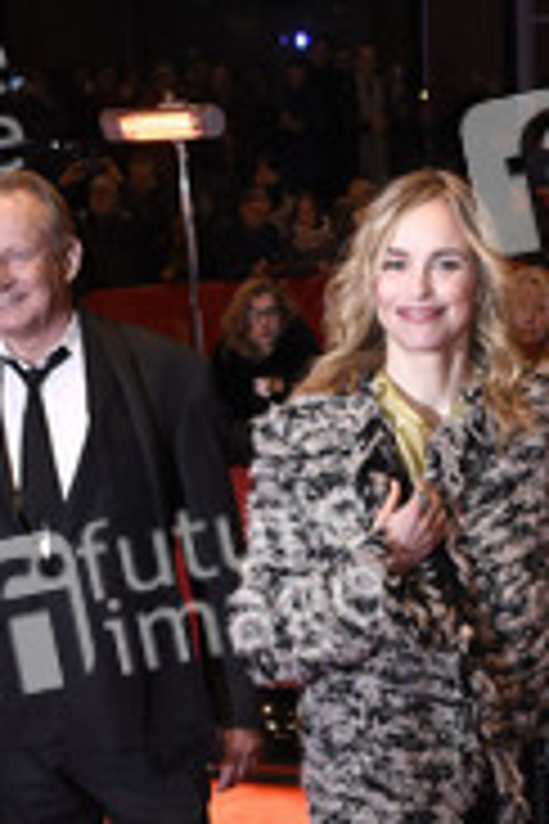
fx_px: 1350
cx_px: 284
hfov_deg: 23.0
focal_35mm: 59
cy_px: 824
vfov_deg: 31.4
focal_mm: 18
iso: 800
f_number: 6.3
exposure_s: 1/250
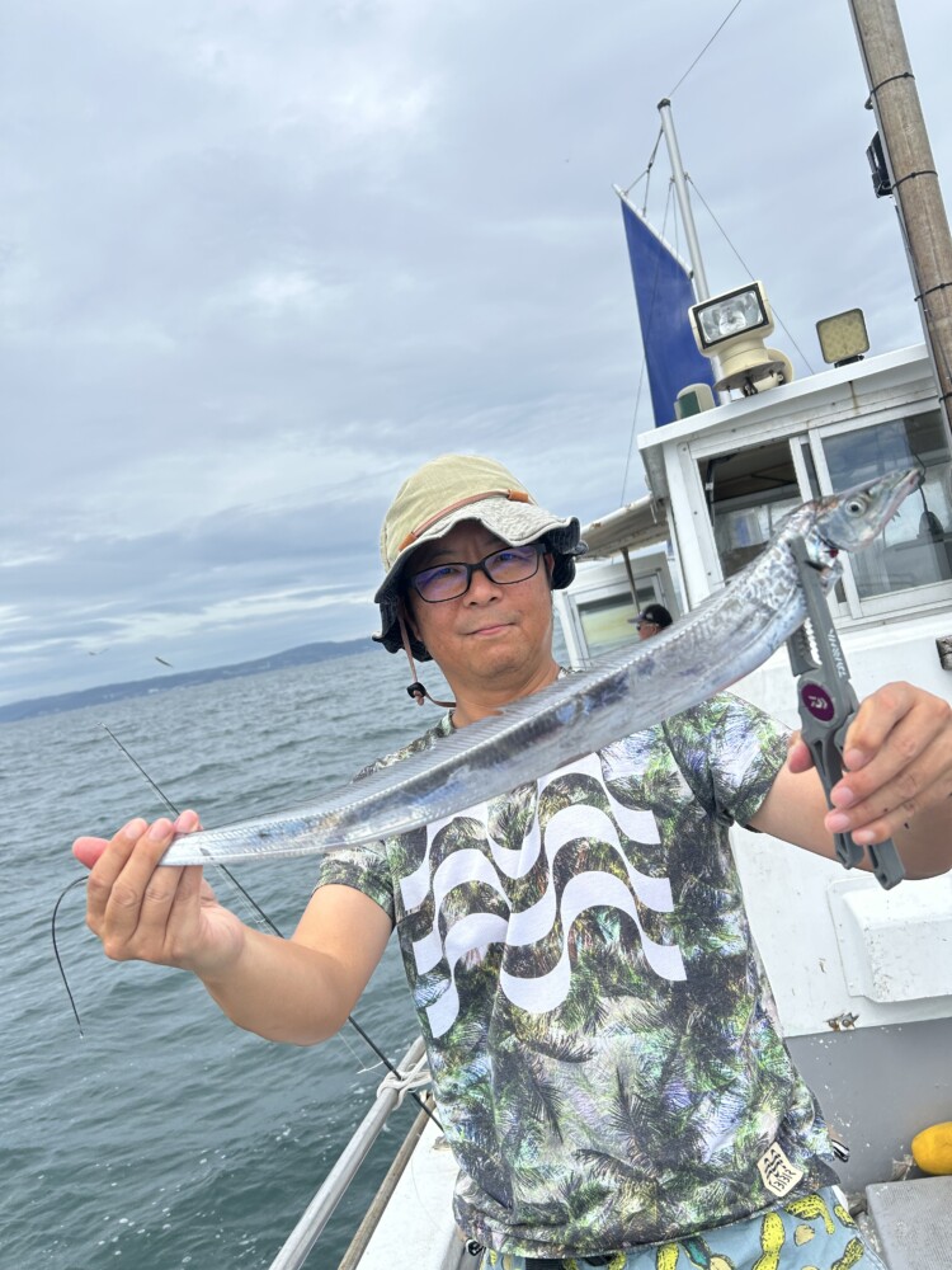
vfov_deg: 67.3
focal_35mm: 26
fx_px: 953
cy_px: 635
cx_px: 476
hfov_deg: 53.1
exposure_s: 1/5882
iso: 50
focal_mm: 5.7
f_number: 1.5
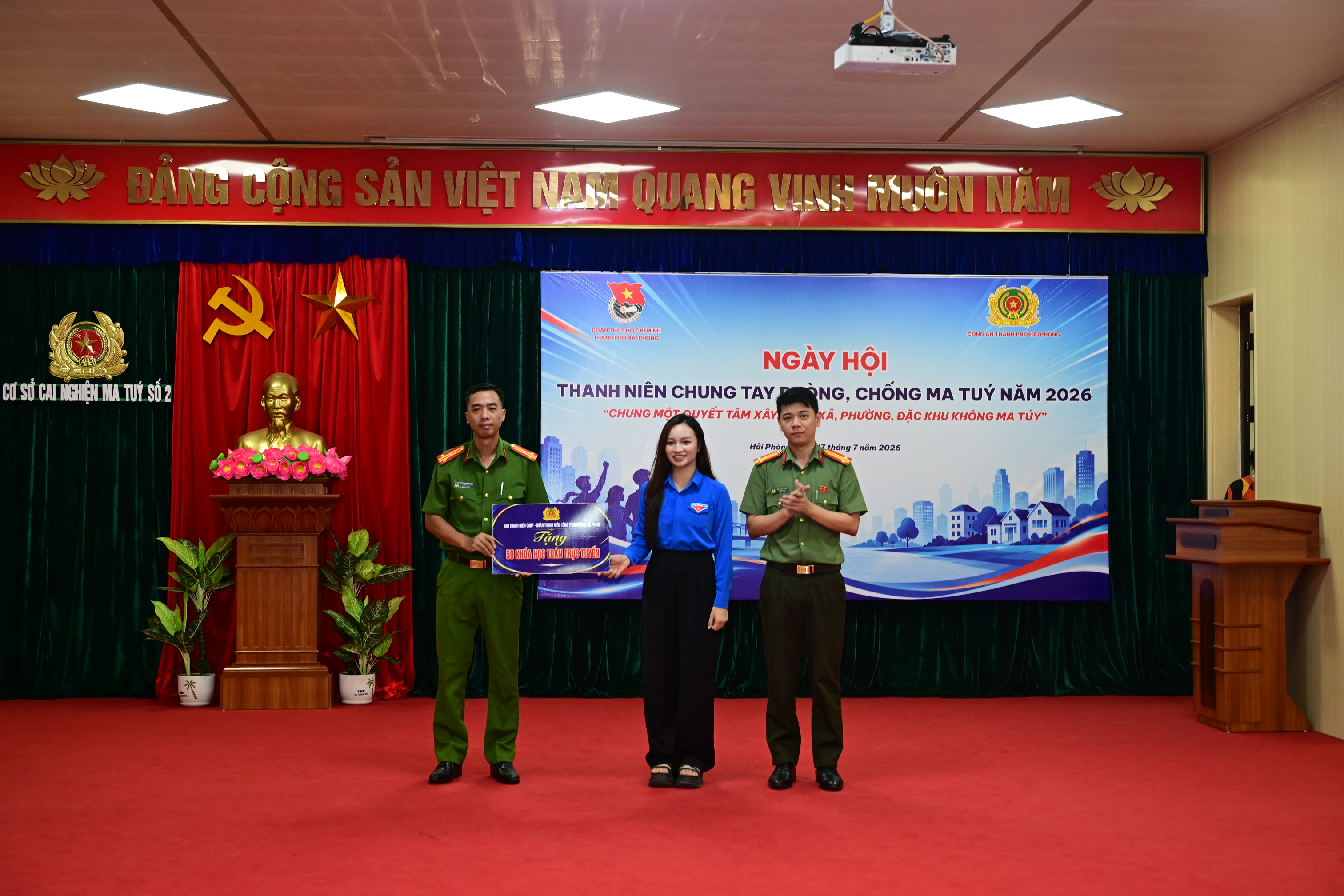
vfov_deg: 28.6
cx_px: 672
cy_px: 448
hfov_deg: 41.9
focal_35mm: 47
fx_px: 1755
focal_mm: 47
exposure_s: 1/160
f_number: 4
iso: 1600
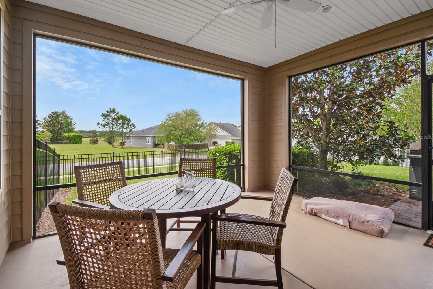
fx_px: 192
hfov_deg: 96.7
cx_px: 215
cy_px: 137
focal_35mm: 16
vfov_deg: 73.7
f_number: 9
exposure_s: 1/50
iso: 250
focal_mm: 10
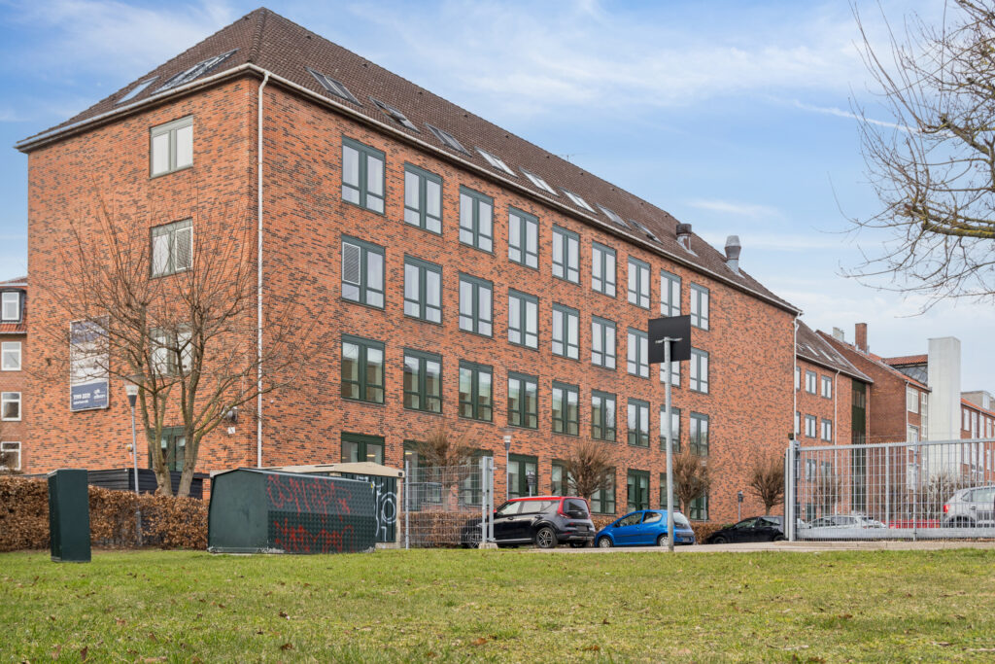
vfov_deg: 33.0
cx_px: 498
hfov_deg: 47.9
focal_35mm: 40
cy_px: 332
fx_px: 1119
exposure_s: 1/80
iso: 250
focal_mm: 27
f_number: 8
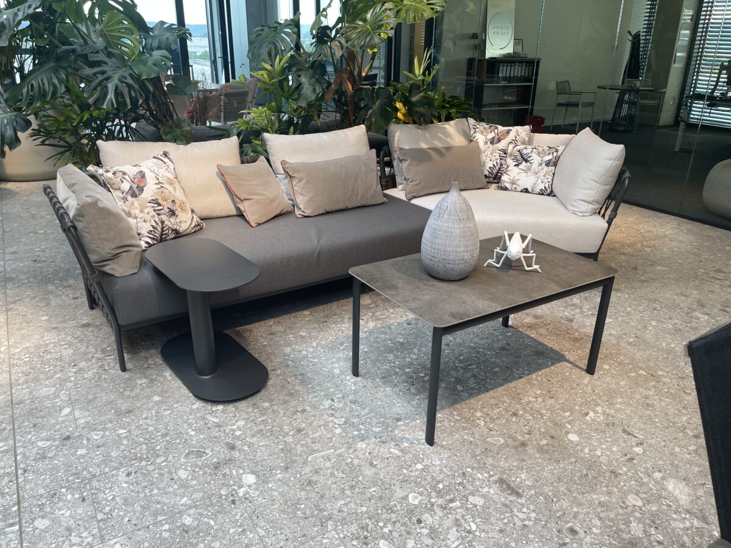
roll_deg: -1.3
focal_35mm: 26
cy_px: 274
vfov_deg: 53.1
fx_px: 549
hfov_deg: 67.3
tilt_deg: -23.0
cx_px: 366
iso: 64
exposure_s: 1/121
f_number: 1.6
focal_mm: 5.1
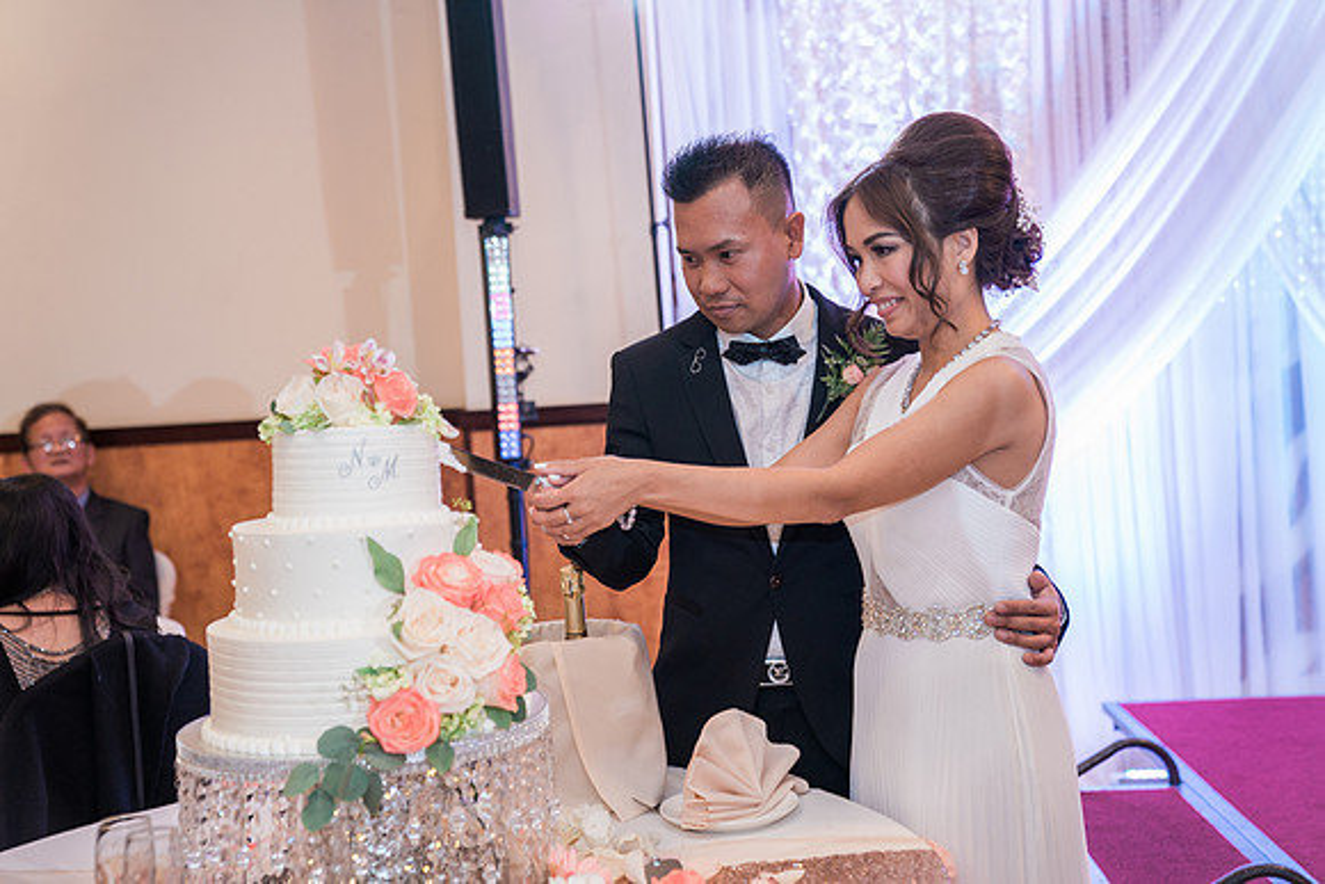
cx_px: 662
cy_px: 442
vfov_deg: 27.0
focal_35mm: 50
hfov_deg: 39.6
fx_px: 1841
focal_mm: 50
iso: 1000
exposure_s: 1/125
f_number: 2.8
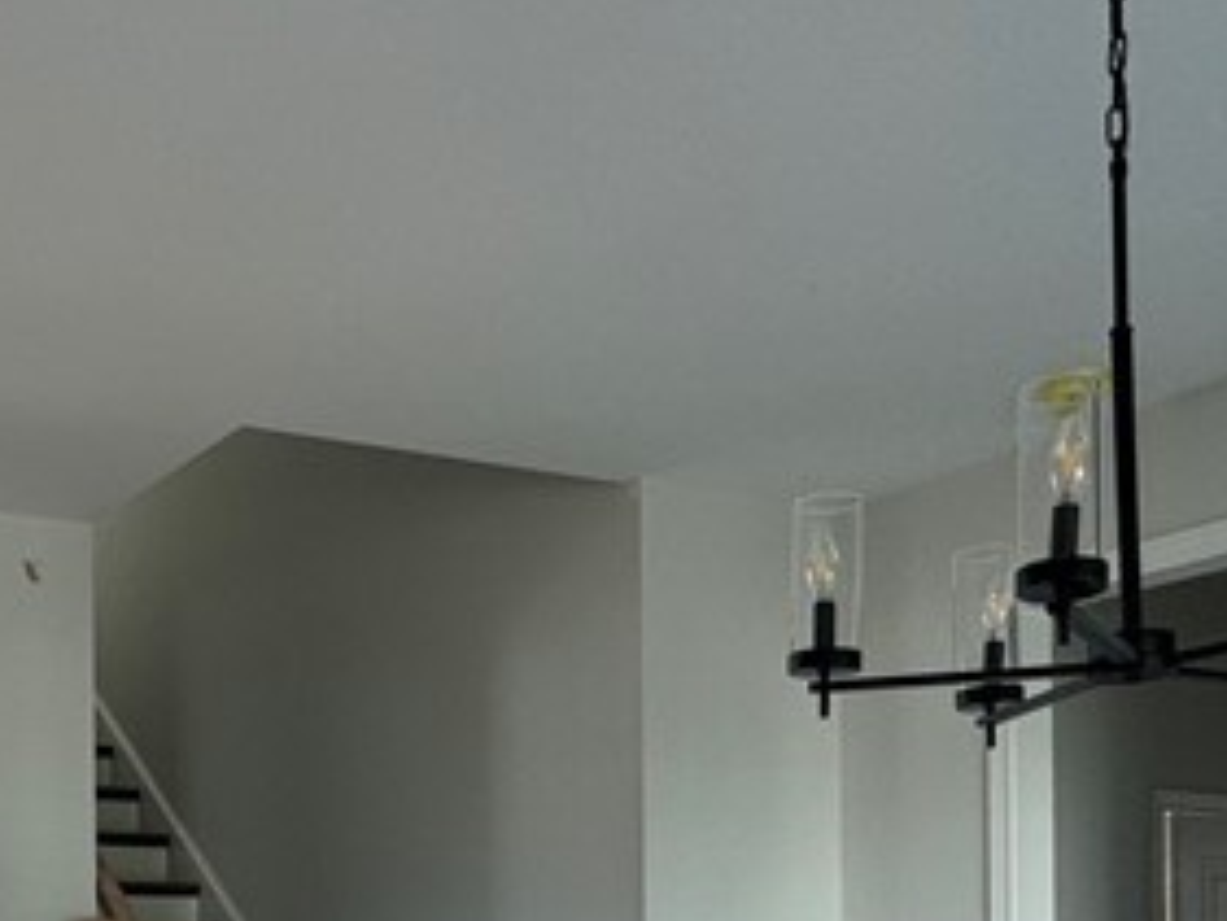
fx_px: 1809
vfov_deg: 26.2
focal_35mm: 51
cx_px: 223
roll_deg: -0.1
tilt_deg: -1.2
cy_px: 1030
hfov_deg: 36.1
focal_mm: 2.22
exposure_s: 1/99
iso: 80
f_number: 2.2
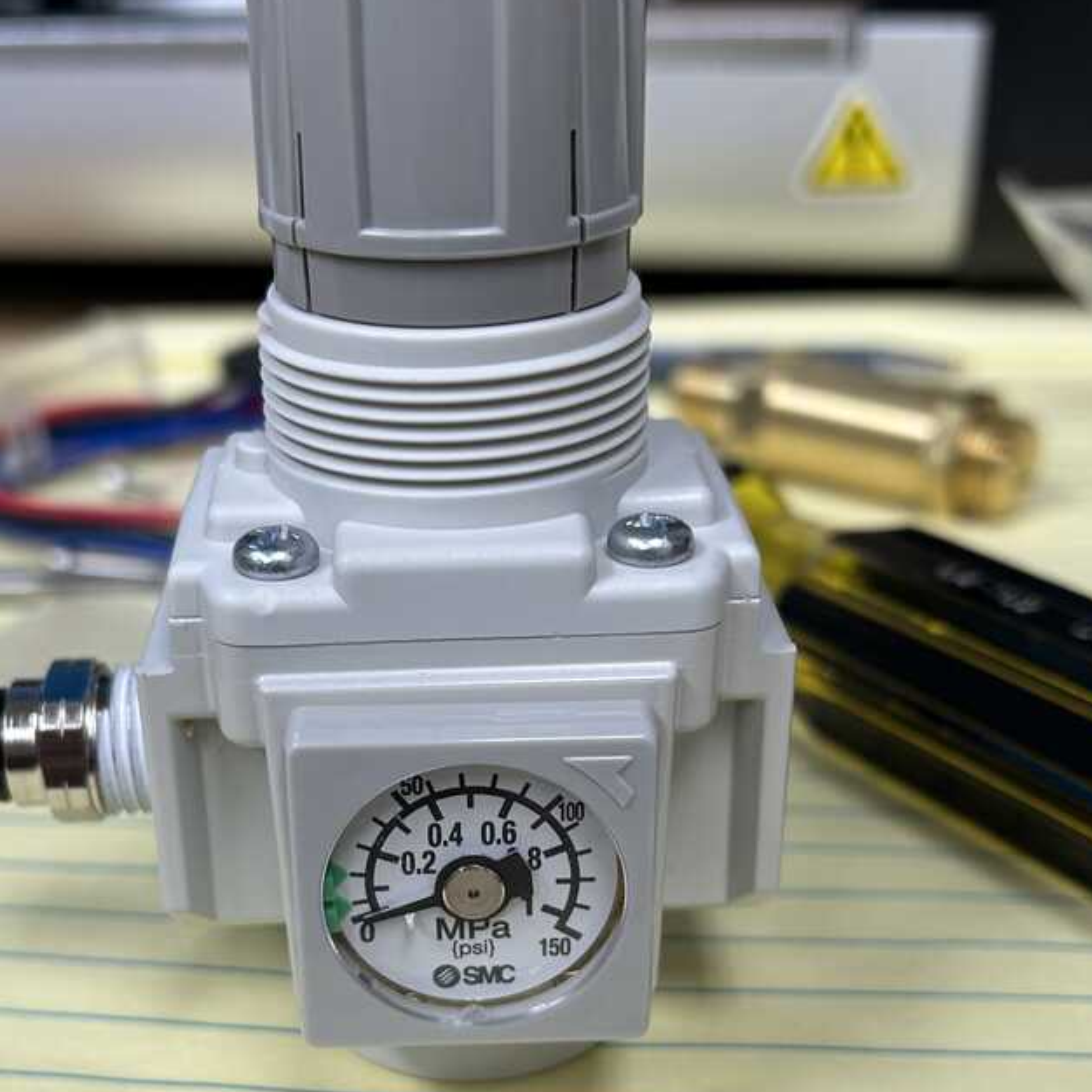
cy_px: 715
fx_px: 1677
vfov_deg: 35.8
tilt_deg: -25.6
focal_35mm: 47
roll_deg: +2.0
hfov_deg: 35.9
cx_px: 445
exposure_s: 1/121
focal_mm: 5.7
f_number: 1.5
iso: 64
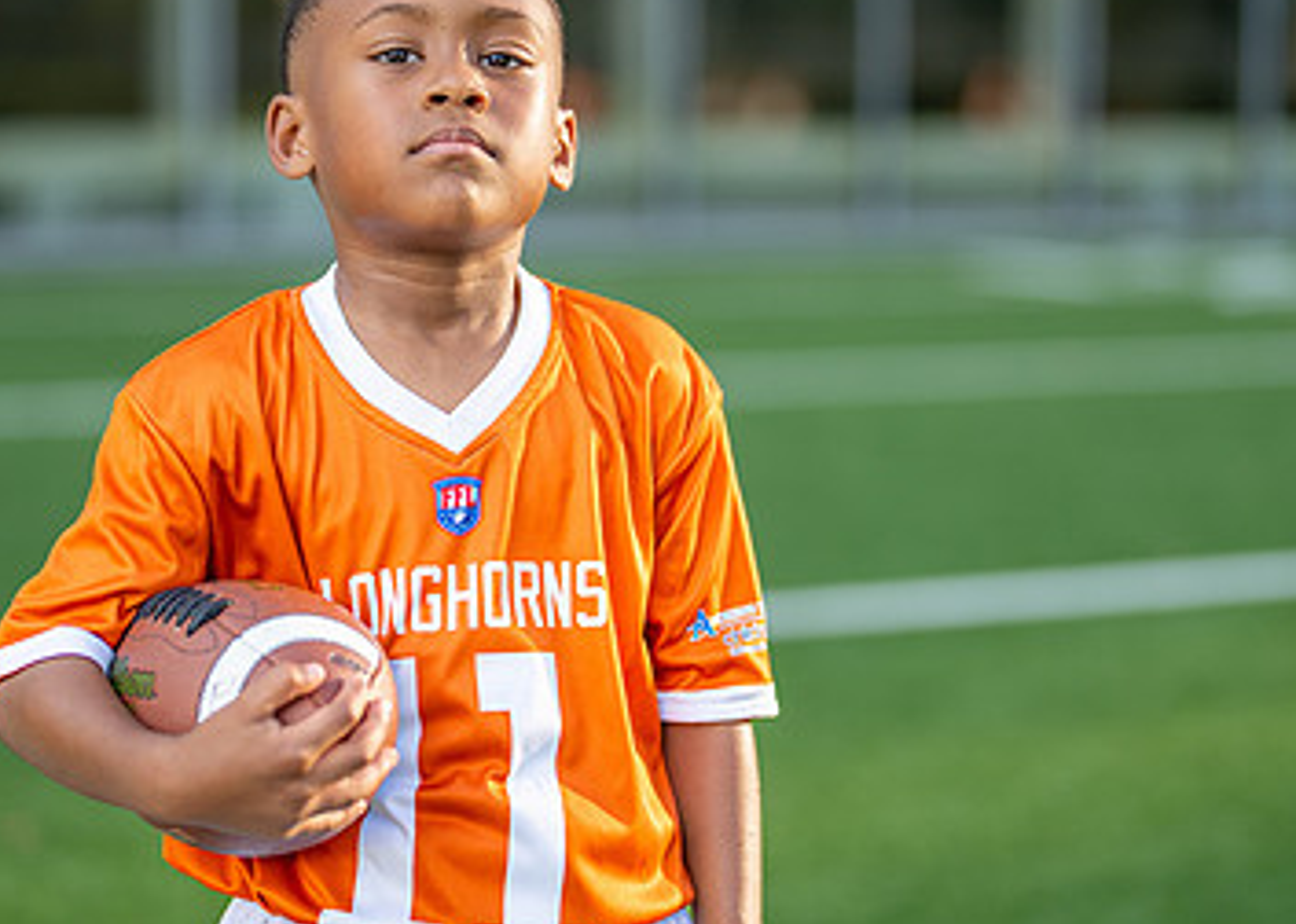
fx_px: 3496
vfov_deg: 15.1
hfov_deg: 21.0
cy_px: 449
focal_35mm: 95
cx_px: 516
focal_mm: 50
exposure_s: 1/1600
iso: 100
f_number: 1.2
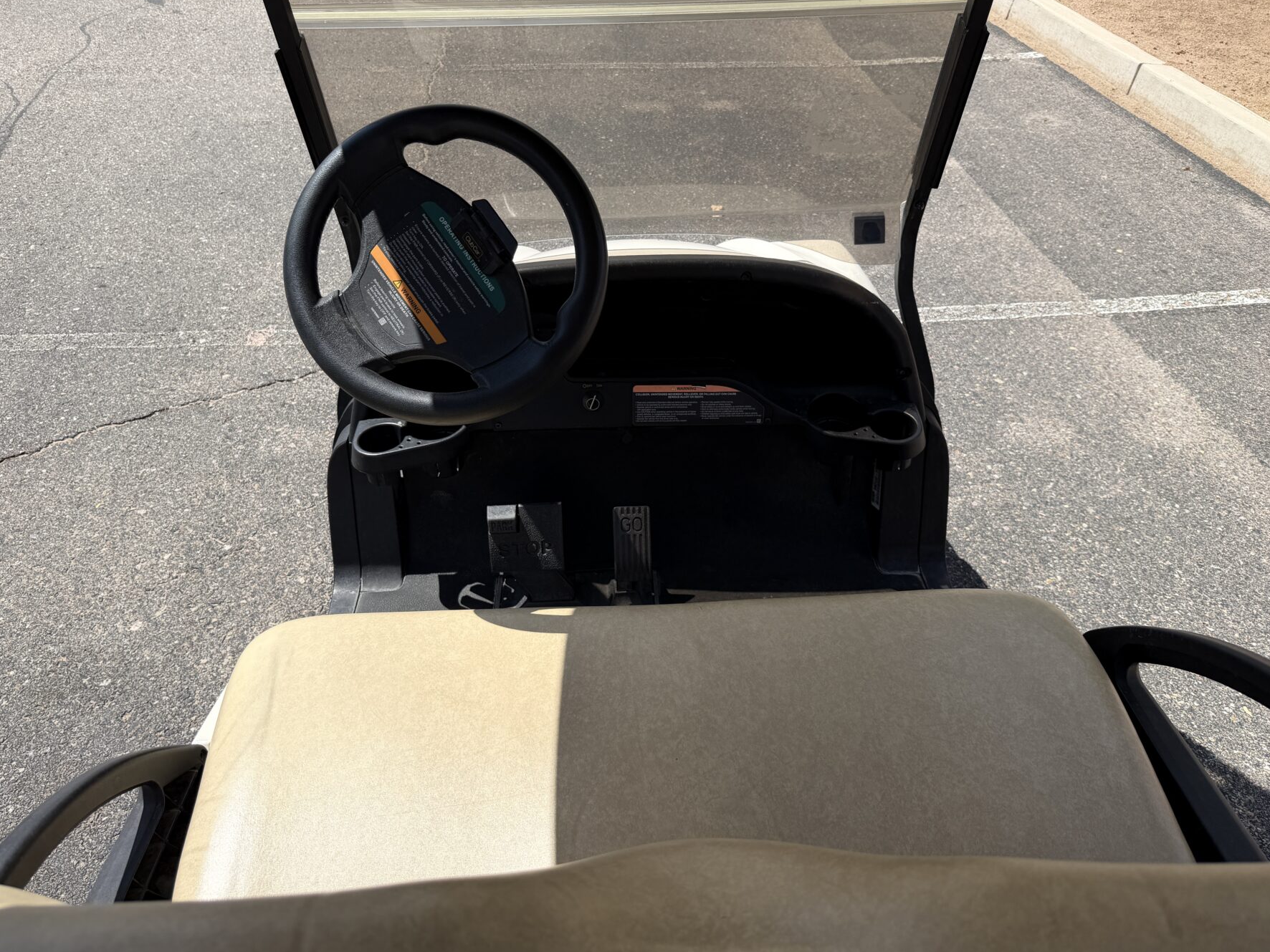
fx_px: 954
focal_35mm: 26
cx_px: 619
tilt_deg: -38.3
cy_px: 450
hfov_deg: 67.3
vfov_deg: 53.0
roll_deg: -4.4
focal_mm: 6.76
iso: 80
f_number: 1.78
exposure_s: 1/3953
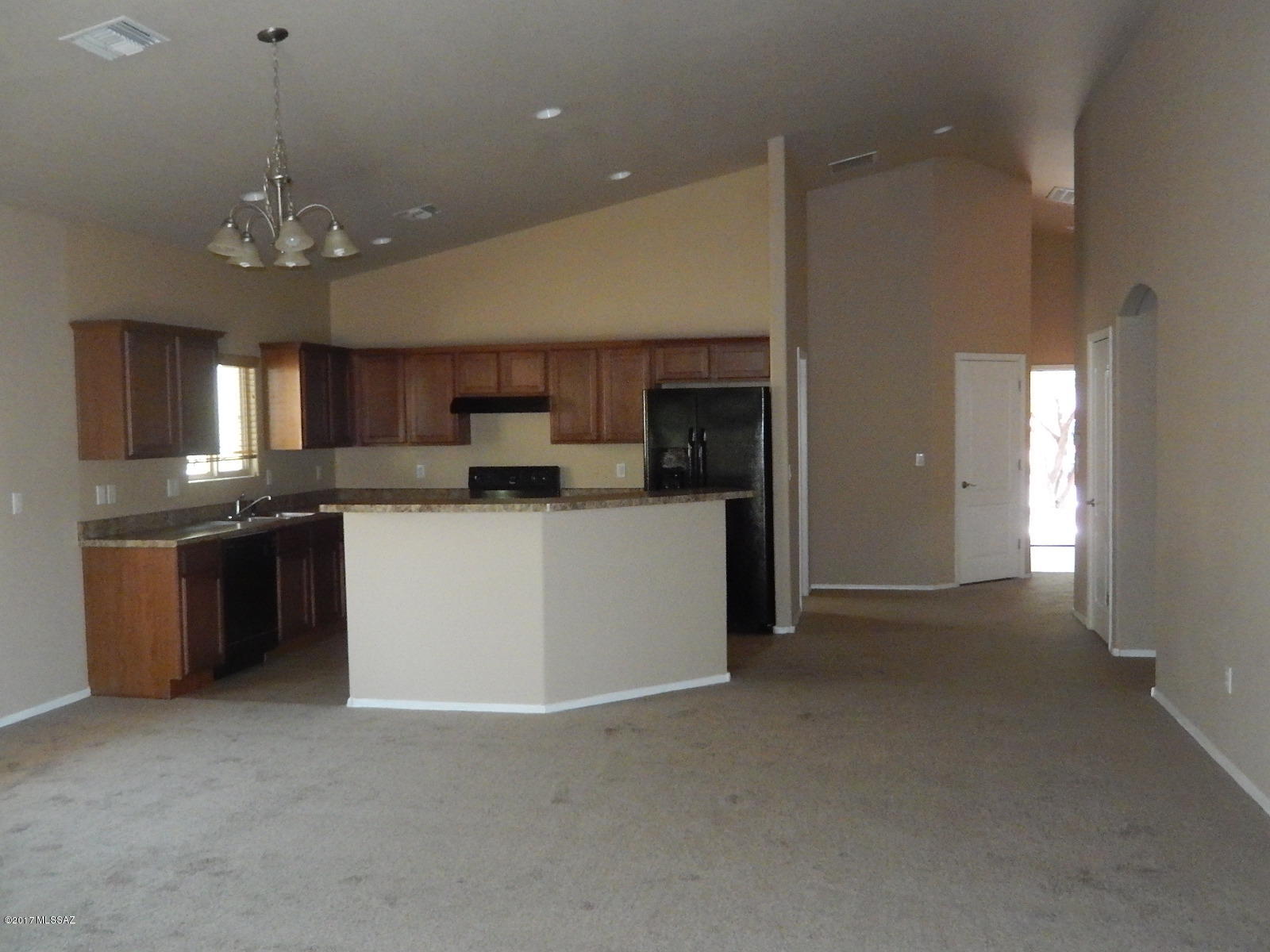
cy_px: 476
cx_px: 635
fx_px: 1174
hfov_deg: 56.8
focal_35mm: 32
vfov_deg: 44.2
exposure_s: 1/30
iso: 1600
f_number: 7.6
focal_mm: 5.7
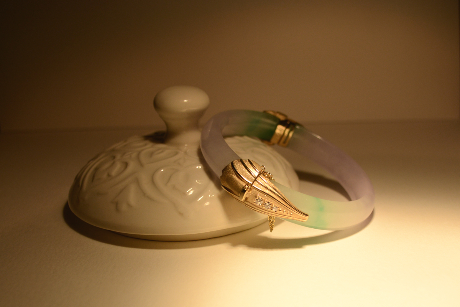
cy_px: 154
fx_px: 460
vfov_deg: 36.9
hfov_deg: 53.1
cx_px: 230
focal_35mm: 36
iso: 250
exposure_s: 1/200
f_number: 4.5
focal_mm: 24
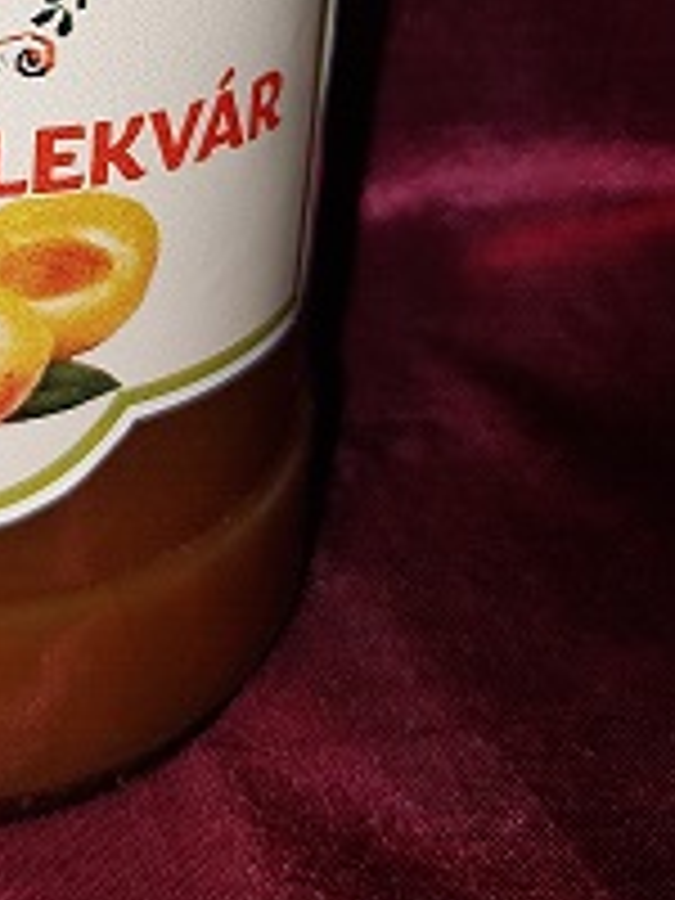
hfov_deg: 21.5
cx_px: -56
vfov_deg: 27.0
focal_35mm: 65
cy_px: -122
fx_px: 1690
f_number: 1.8
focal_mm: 4
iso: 25
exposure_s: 1/138
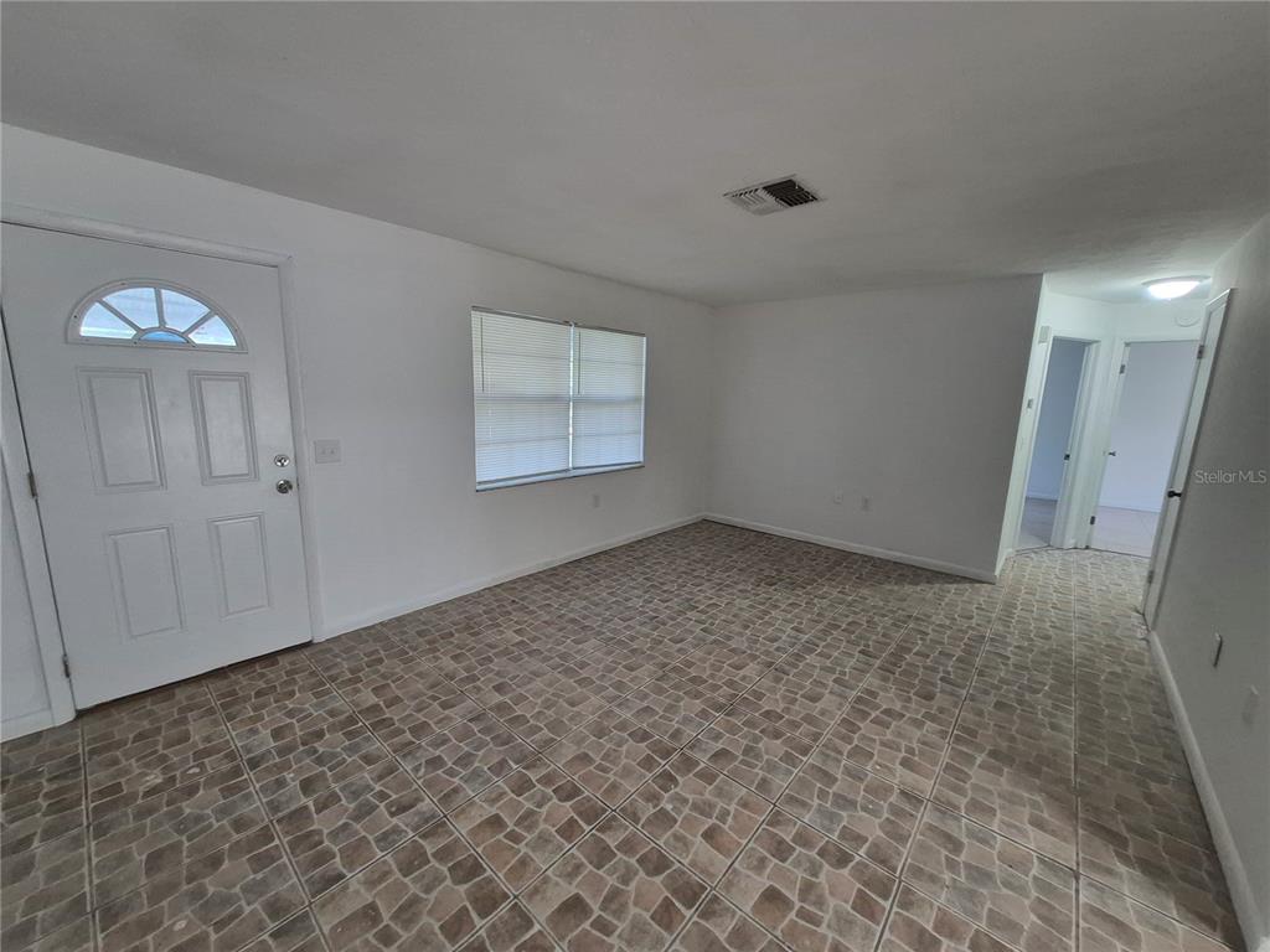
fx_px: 477
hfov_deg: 106.2
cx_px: 635
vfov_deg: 89.9
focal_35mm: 13
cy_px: 476
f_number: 2.2
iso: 400
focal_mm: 1.74
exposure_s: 1/60
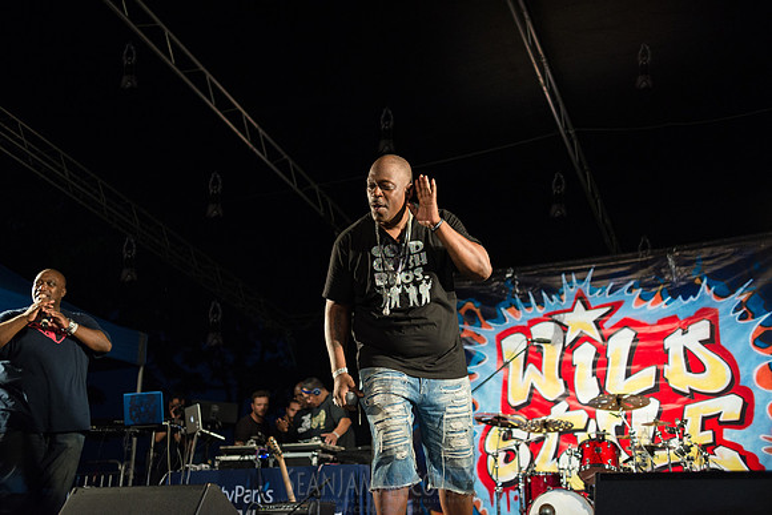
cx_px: 386
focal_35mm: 35
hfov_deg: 54.4
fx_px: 751
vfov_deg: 37.9
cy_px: 258
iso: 1250
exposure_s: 1/1000
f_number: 2.8
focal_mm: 35
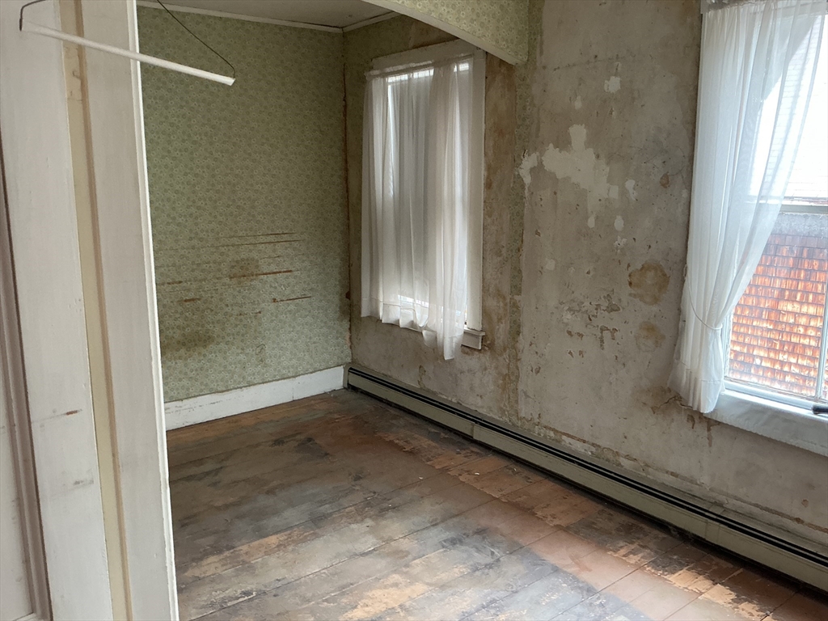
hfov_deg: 61.7
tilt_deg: -8.9
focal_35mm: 29
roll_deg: +0.9
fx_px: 694
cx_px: 414
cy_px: 310
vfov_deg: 48.2
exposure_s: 1/60
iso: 160
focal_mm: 3
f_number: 1.8
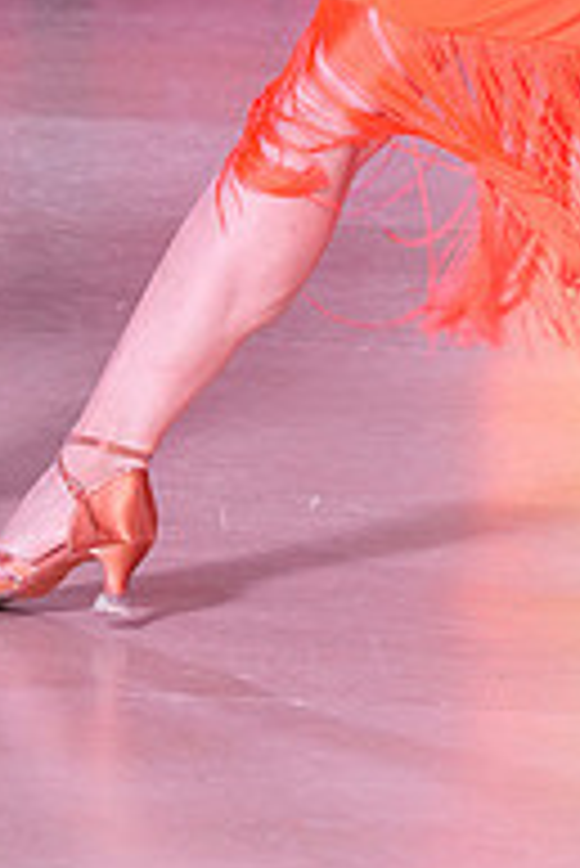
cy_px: -216
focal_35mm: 324
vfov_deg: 6.3
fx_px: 7815
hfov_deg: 4.2
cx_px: 124
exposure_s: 1/250
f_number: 5.6
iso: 2000
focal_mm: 108
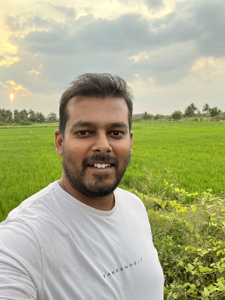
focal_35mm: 30
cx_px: 112
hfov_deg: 46.8
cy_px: 150
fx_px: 260
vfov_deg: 60.0
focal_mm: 2.71
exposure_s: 1/109
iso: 100
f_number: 2.2
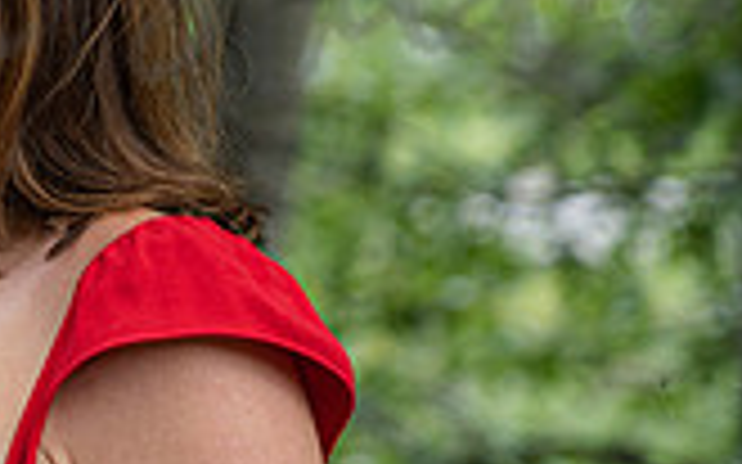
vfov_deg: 3.5
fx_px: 7621
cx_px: -387
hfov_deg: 5.5
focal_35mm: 377
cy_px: -43
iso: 500
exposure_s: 1/500
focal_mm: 105
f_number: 4
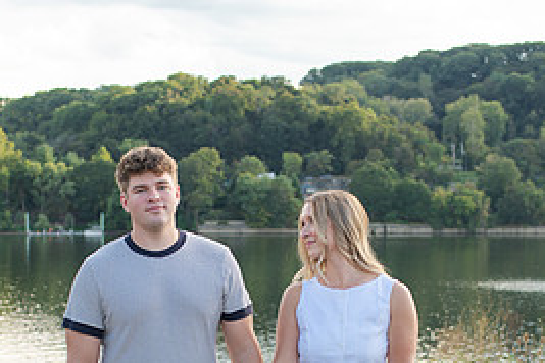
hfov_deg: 25.3
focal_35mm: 80
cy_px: 381
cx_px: 237
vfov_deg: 16.6
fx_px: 1211
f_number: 3.2
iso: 100
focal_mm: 35
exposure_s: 1/500
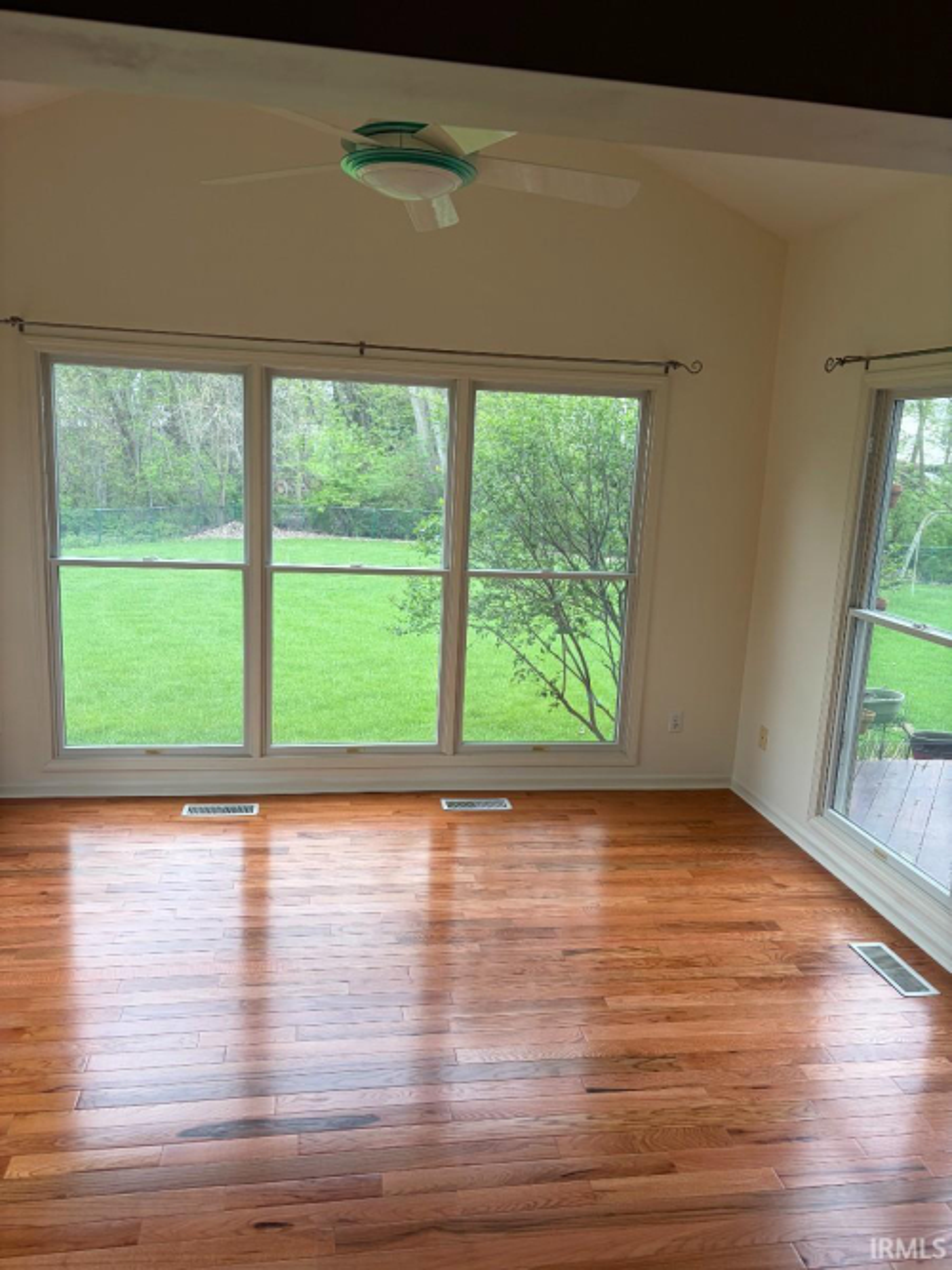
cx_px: 476
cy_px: 635
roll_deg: -3.3
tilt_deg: -11.2
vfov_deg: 67.3
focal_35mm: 26
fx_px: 954
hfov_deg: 53.0
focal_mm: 5.96
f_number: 1.6
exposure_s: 1/224
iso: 40
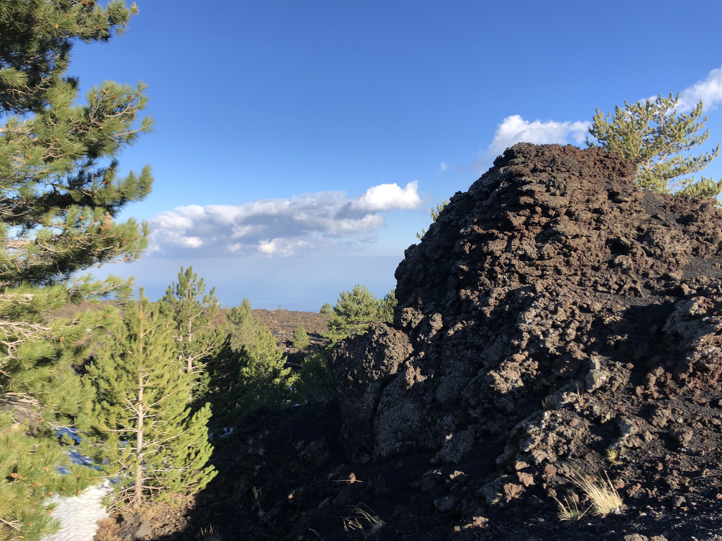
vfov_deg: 49.7
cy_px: 270
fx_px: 584
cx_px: 361
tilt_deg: -0.5
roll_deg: +0.3
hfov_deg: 63.4
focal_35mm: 28
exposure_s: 1/1548
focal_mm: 4
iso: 20
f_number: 1.8
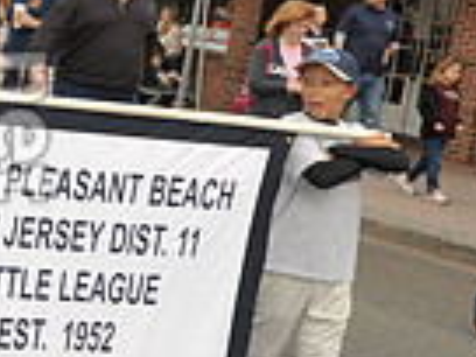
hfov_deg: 14.5
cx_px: -392
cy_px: 136
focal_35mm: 119
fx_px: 1636
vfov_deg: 12.4
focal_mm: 29
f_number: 8
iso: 400
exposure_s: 1/250
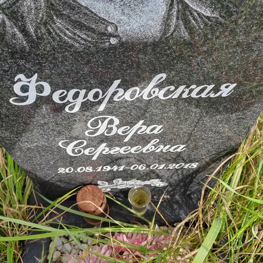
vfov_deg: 51.1
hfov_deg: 51.1
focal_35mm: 32
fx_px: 275
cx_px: 133
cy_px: 132
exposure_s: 1/590
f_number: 1.9
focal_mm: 5.52
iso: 100
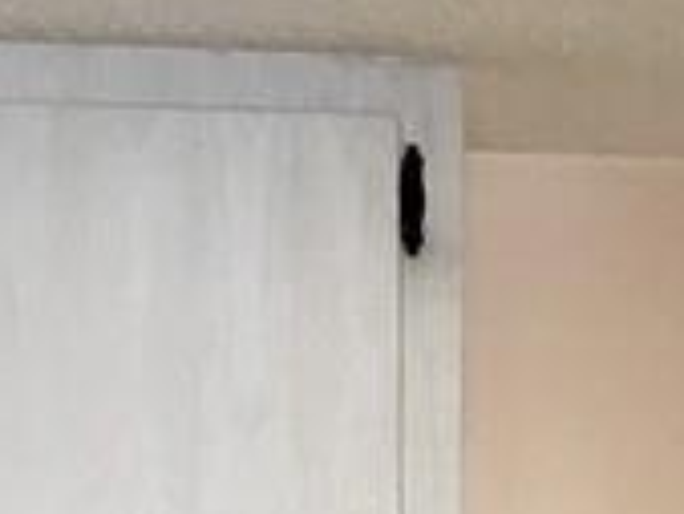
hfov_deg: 11.1
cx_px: 692
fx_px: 3480
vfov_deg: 7.6
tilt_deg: -6.4
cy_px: 1449
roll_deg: -0.4
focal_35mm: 176
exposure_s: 1/30
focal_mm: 4.15
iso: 100
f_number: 2.2
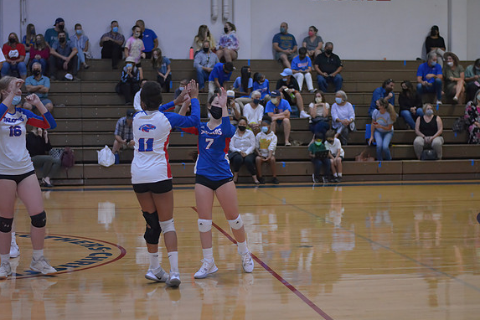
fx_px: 1013
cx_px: 240
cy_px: 160
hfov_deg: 26.7
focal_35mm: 76
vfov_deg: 17.9
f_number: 2
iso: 5000
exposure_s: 1/1250
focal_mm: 50
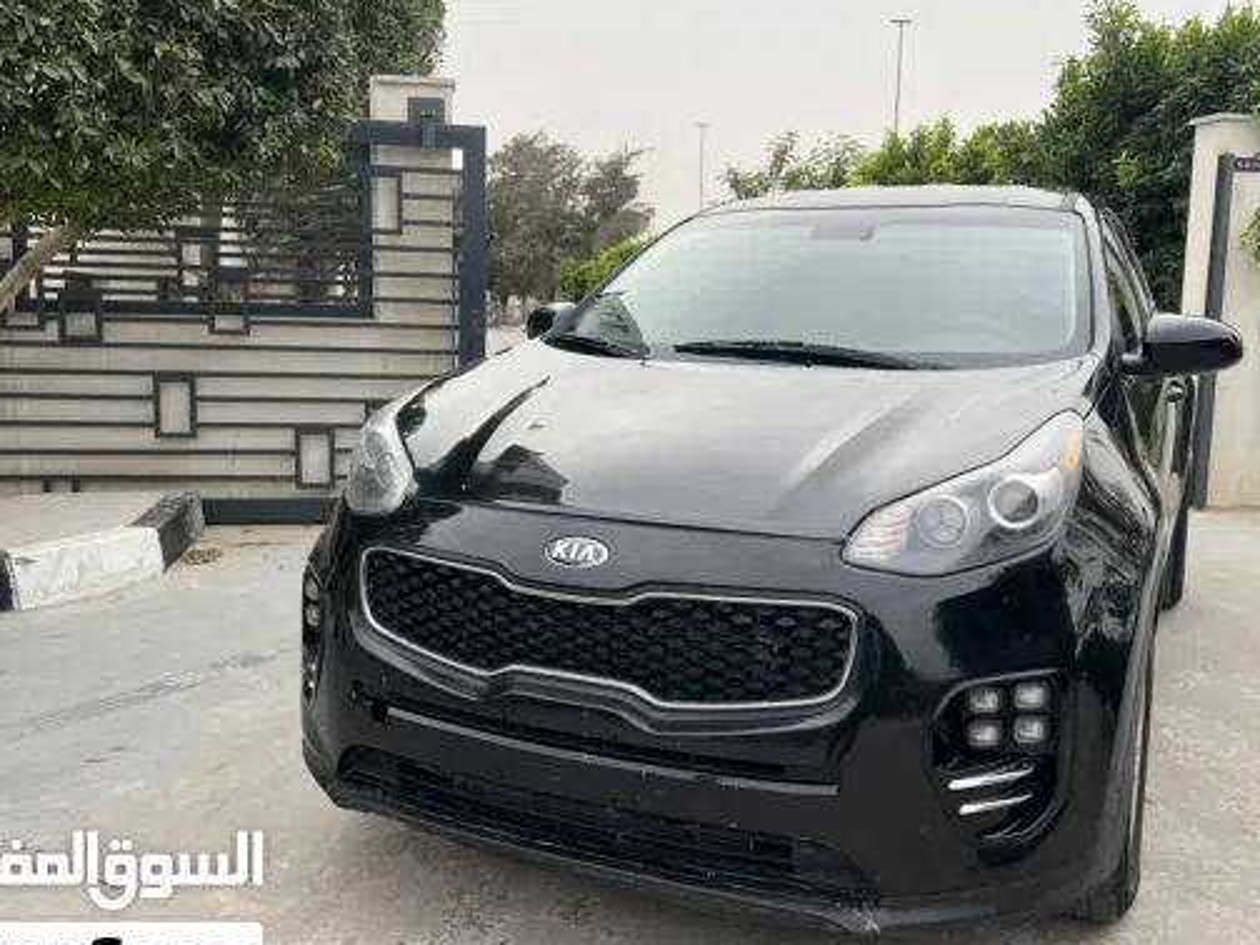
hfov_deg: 55.4
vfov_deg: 42.9
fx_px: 1201
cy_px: 470
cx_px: 640
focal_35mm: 33
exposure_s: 1/666
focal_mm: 5.7
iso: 50
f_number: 1.5
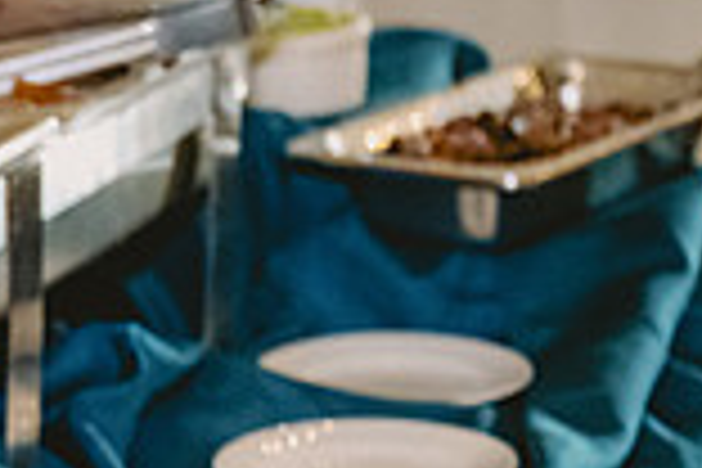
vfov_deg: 6.7
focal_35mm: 205
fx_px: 3997
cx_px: -378
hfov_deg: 9.7
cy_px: 479
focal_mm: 55
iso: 5000
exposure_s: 1/60
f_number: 2.8
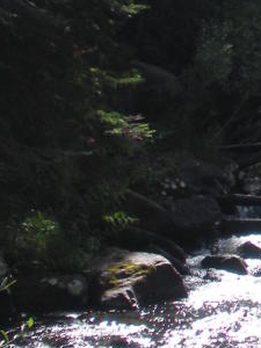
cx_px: 565
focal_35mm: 164
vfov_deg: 11.9
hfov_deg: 8.5
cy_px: -35
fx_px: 1649
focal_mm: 6.3
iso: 64
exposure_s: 1/430
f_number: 3.5
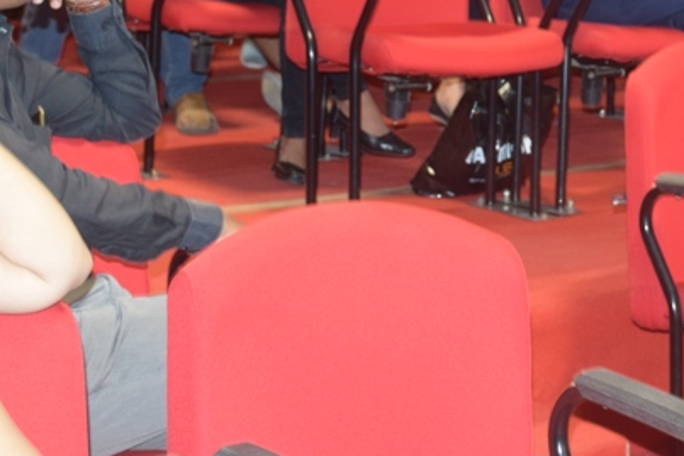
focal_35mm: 119
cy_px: -101
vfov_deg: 11.3
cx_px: 672
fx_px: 2262
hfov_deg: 16.9
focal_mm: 32
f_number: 4
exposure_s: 1/13
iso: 800
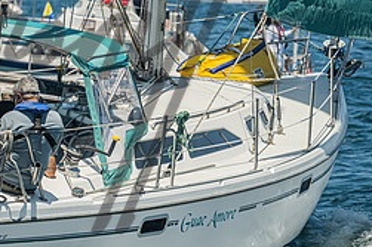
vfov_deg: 3.4
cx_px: 27
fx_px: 4203
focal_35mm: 407
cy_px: 29
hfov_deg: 5.1
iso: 320
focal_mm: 175
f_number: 6.3
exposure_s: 1/1000
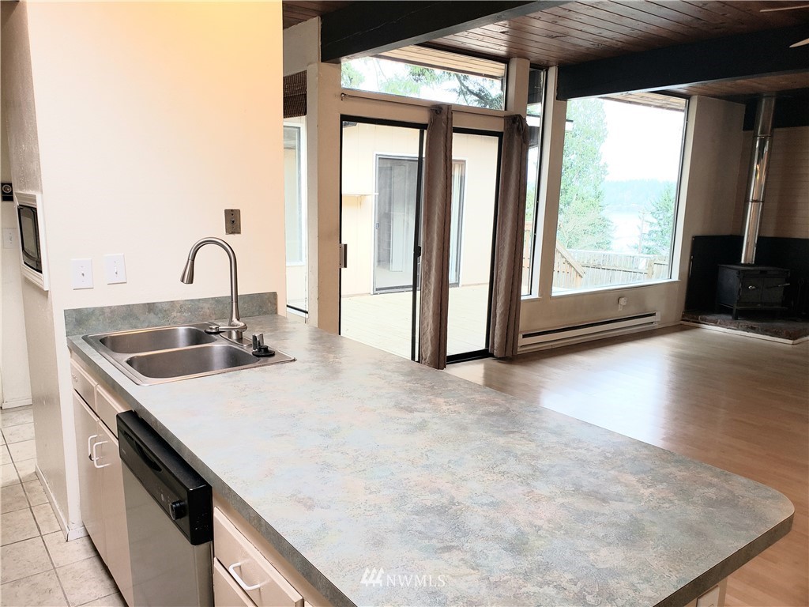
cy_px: 304
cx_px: 404
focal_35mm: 26
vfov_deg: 53.1
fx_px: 608
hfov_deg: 67.3
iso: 64
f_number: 2.4
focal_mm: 4.3
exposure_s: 1/60
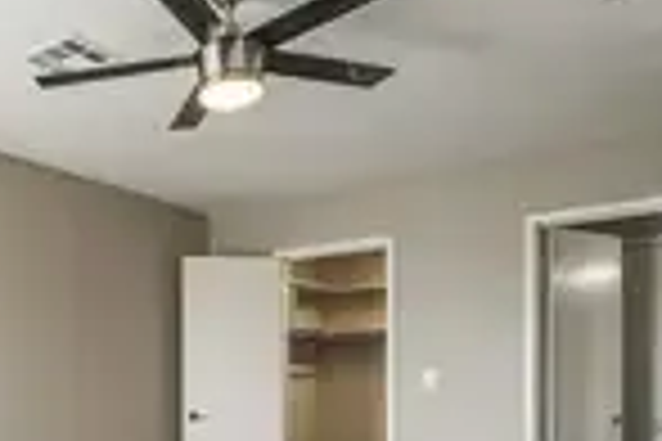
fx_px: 729
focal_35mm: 40
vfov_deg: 32.5
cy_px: 369
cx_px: 27
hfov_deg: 43.2
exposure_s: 1/125
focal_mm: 14.6
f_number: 7.1
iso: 640
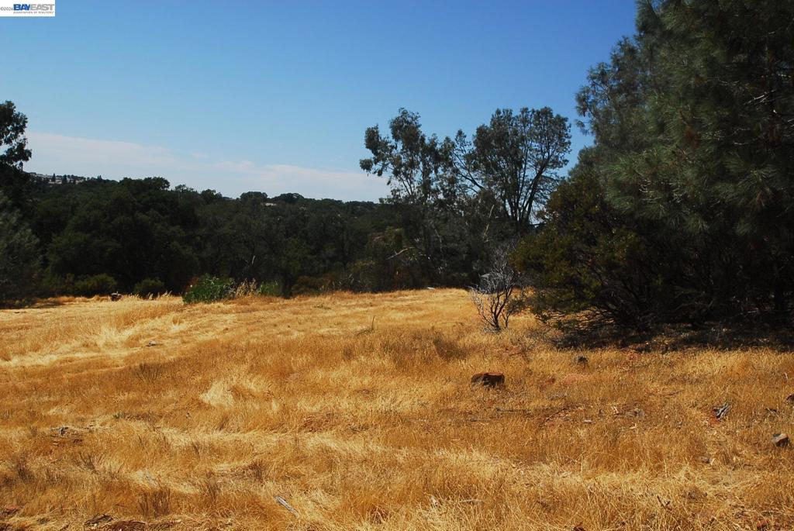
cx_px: 397
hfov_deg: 53.1
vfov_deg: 37.0
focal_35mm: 36
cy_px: 266
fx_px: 795
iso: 100
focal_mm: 24
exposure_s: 1/100
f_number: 18
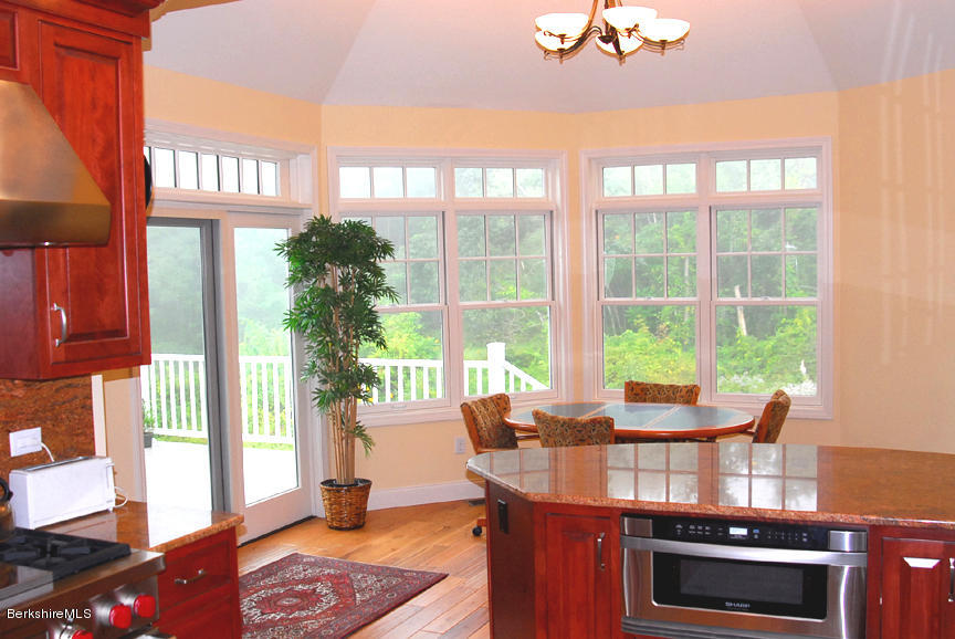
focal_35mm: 36
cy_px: 320
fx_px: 956
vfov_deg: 37.0
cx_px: 478
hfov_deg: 53.1
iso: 400
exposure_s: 1/200
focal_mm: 24
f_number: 4
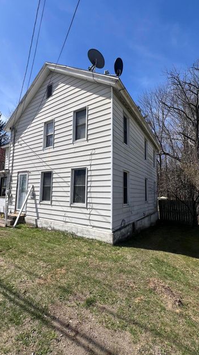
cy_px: 179
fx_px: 141
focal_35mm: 15
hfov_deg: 70.0
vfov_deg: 103.0
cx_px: 83
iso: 32
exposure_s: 1/2179
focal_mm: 1.57
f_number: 1.8
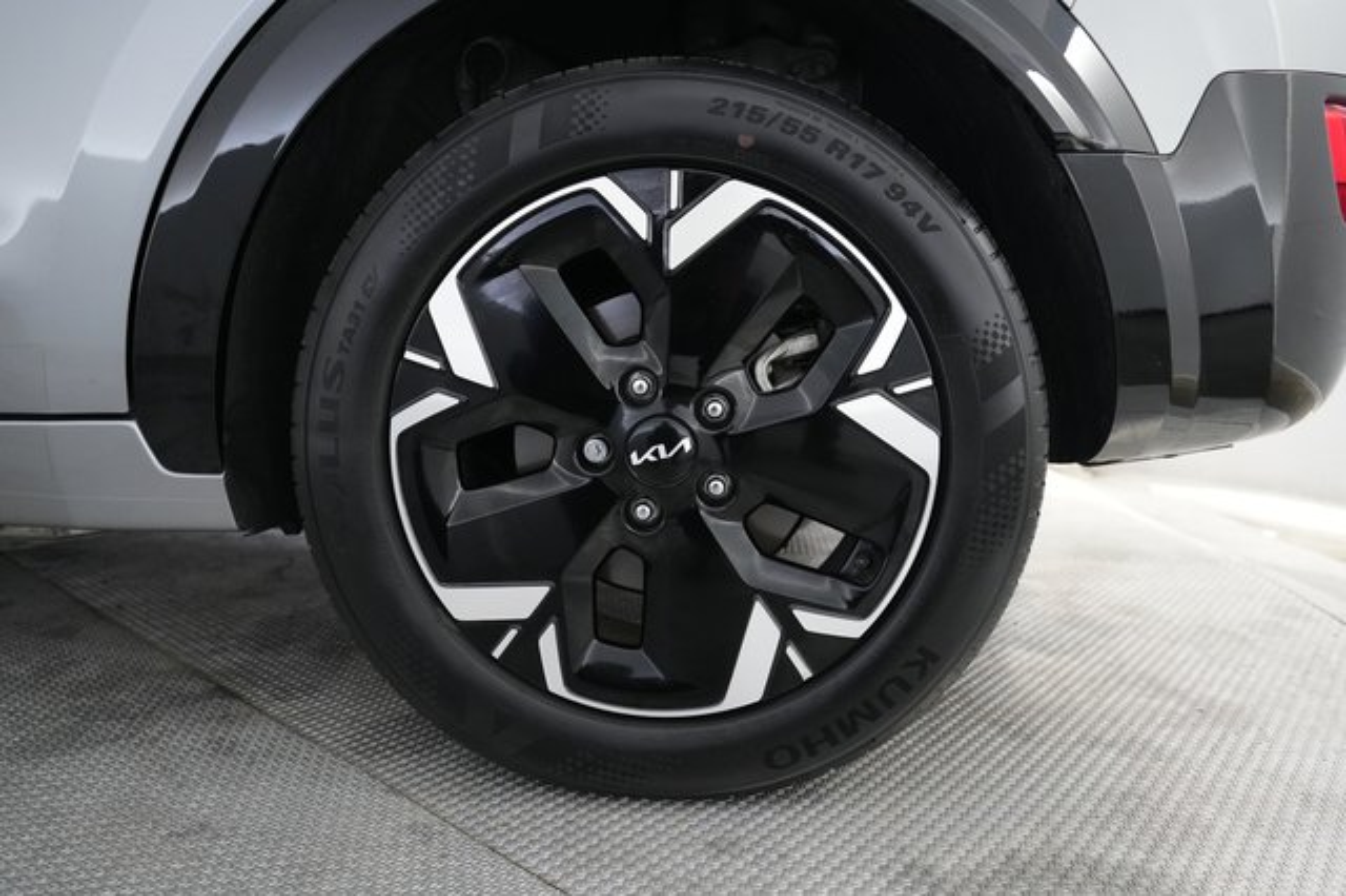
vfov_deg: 53.1
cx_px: 673
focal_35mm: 24
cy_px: 448
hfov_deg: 73.8
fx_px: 897
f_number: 2.8
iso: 4000
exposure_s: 1/160
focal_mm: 24
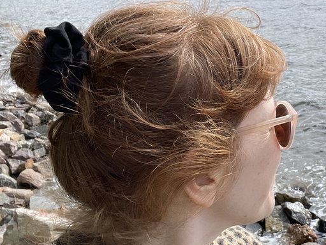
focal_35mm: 54
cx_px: 260
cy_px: 120
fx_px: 508
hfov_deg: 34.5
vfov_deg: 27.0
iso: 25
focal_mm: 2.71
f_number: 2.2
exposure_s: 1/474
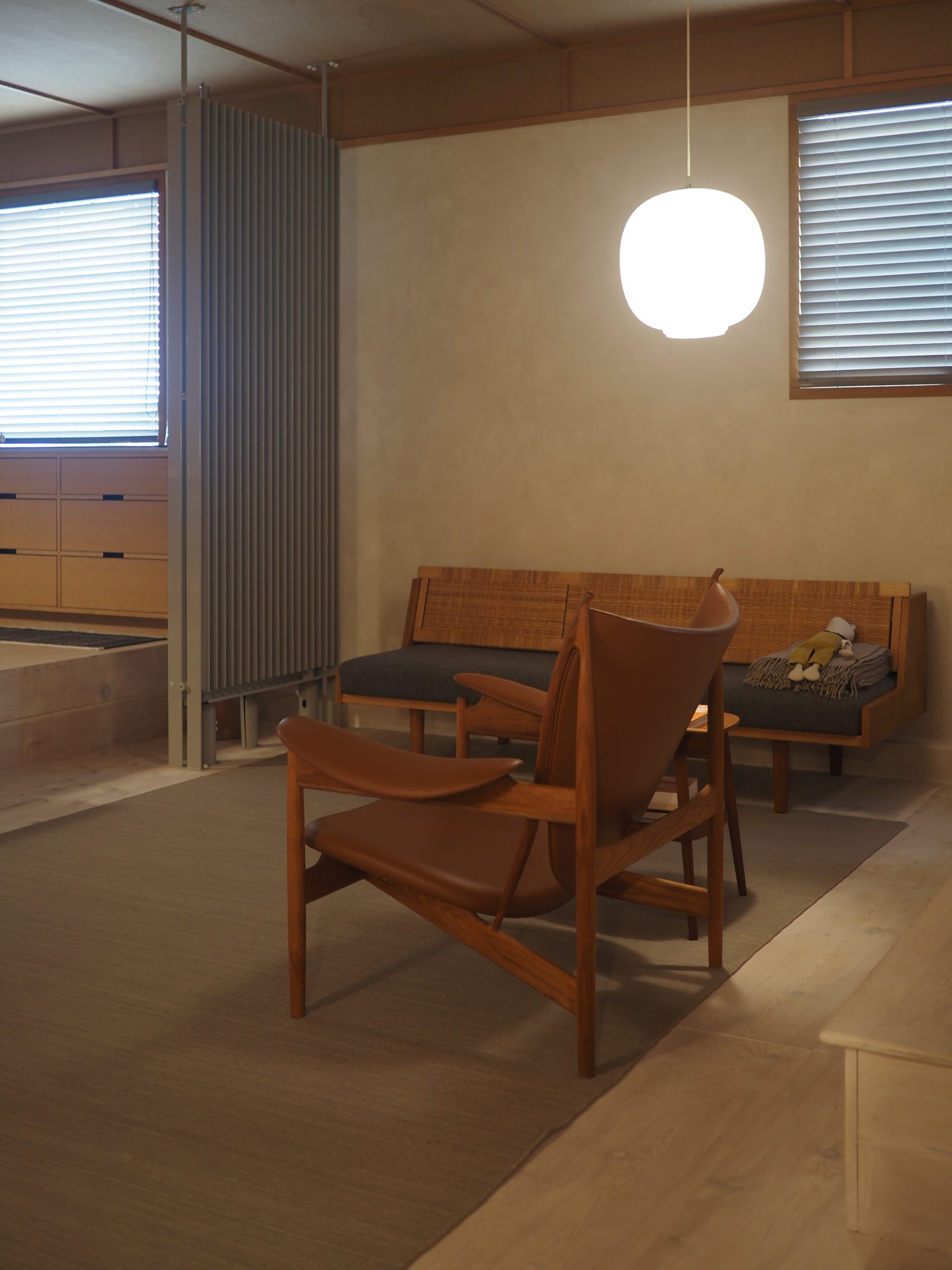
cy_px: 635
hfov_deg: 36.0
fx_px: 1467
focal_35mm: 40
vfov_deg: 46.8
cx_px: 476
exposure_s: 1/10
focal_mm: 20
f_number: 1.7
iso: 200
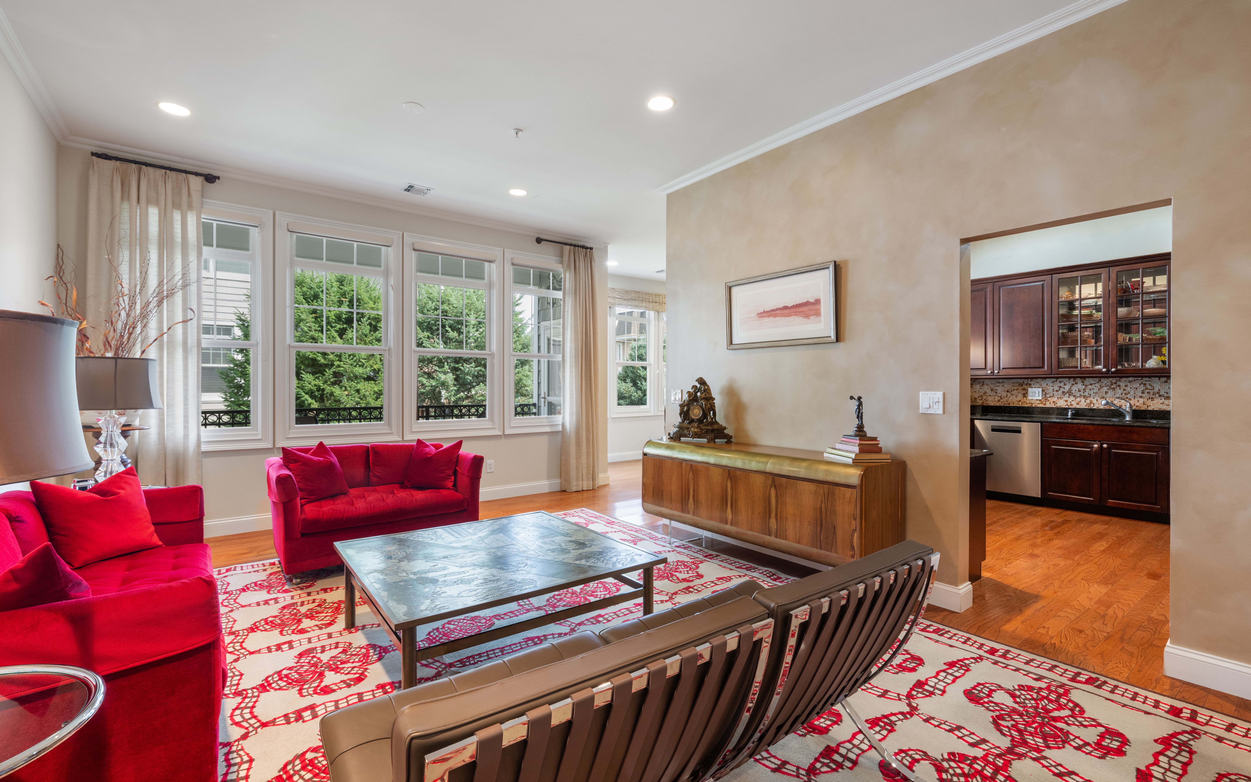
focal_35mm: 16
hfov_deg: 97.8
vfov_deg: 71.2
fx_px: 546
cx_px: 628
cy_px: 381
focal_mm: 15
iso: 320
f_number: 10
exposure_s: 1.3
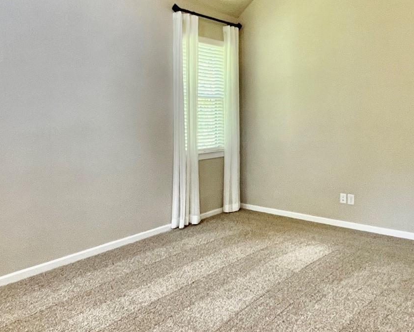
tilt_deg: -1.2
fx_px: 380
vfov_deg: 46.8
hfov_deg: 57.2
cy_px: 127
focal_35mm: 31
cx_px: 212
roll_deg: -1.3
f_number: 1.8
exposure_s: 1/66
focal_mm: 1.57
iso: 250
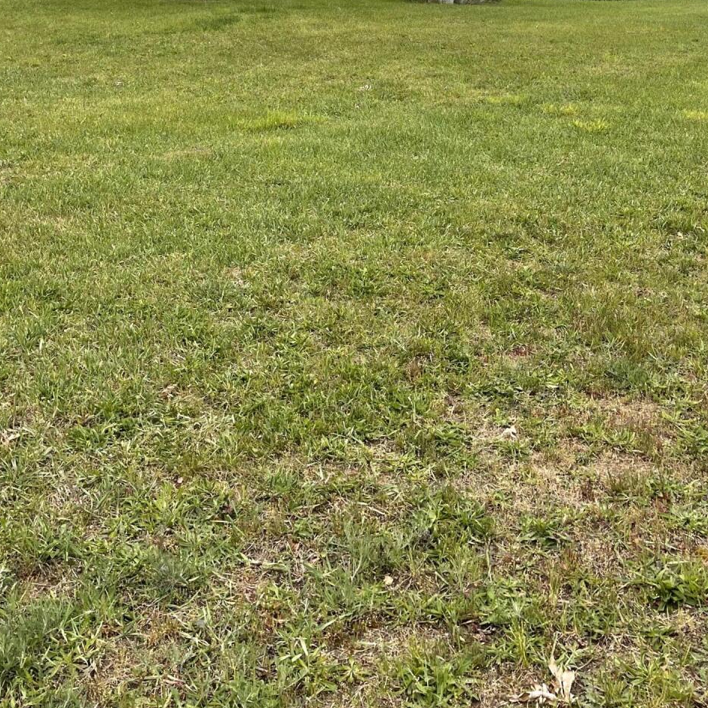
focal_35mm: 47
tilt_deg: -5.0
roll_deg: -0.1
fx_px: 1088
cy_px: 25
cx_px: 374
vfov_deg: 33.4
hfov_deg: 36.0
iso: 32
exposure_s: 1/136
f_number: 1.6
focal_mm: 5.1
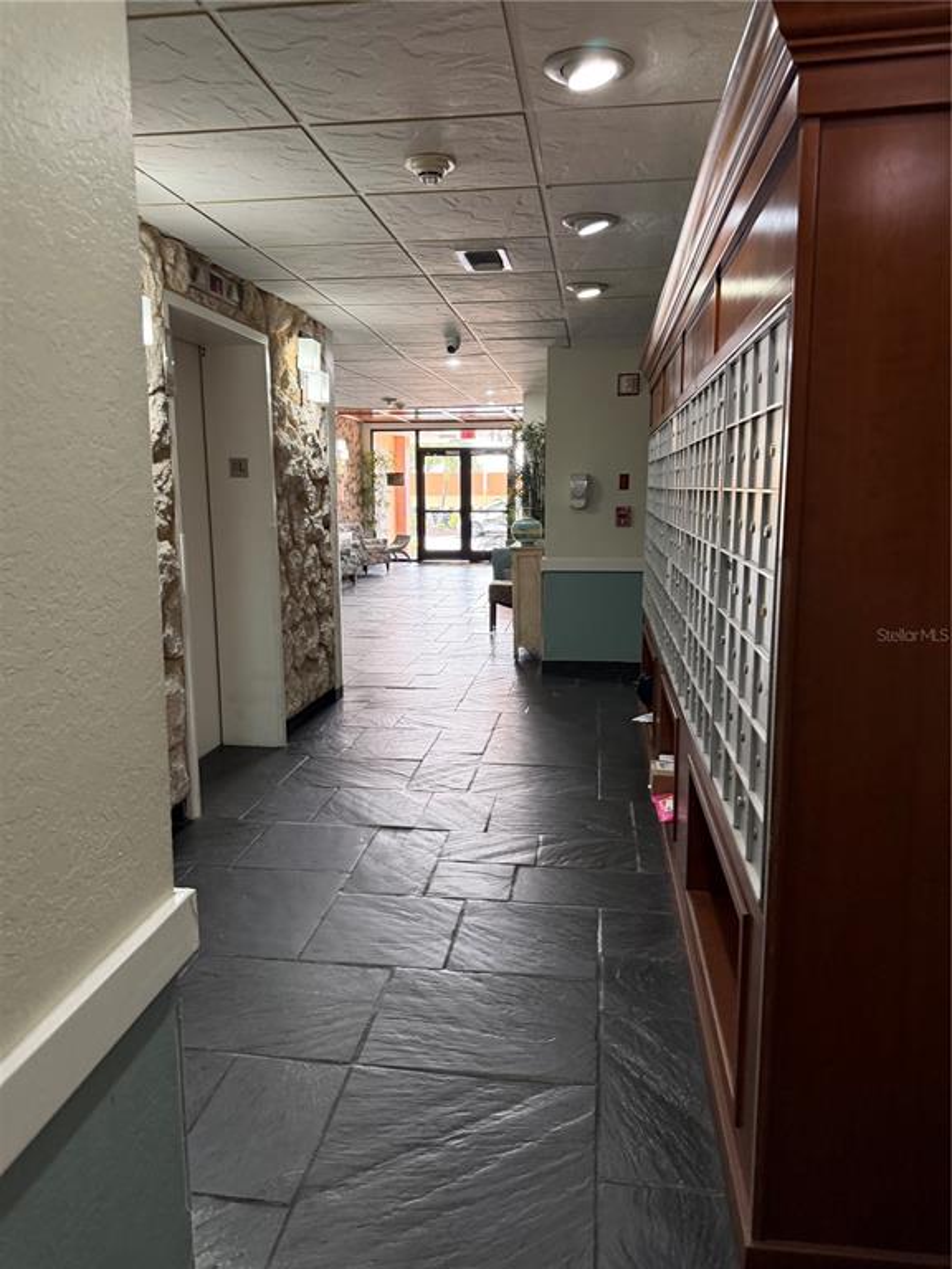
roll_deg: -1.1
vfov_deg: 71.6
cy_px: 634
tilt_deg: -7.8
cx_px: 476
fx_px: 880
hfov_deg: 56.8
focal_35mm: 24
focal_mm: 6.76
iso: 320
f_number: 1.78
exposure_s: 1/60
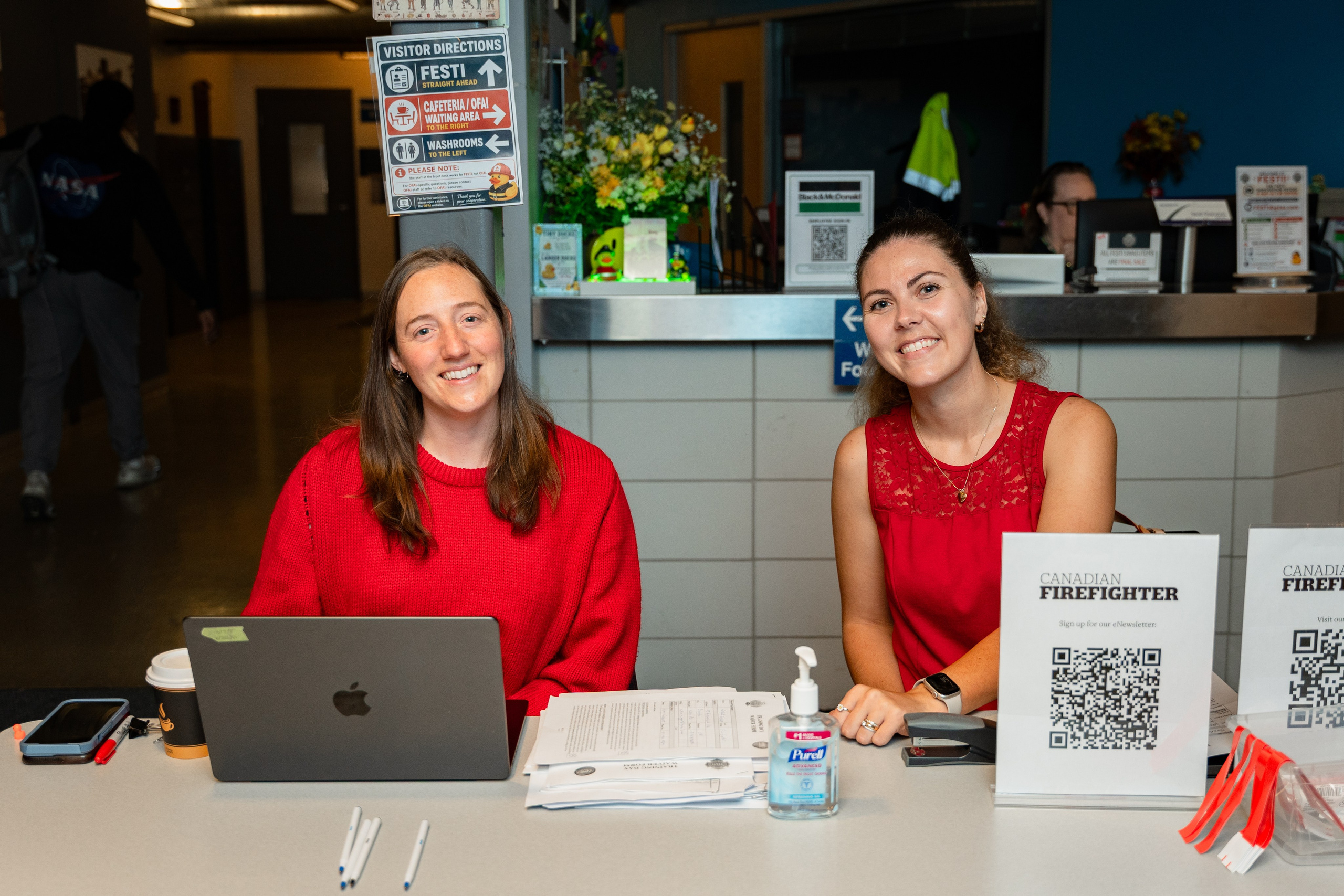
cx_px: 758
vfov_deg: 31.5
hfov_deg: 45.8
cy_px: 418
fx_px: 1588
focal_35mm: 43
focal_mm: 33.1
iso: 1250
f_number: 2.8
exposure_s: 1/200
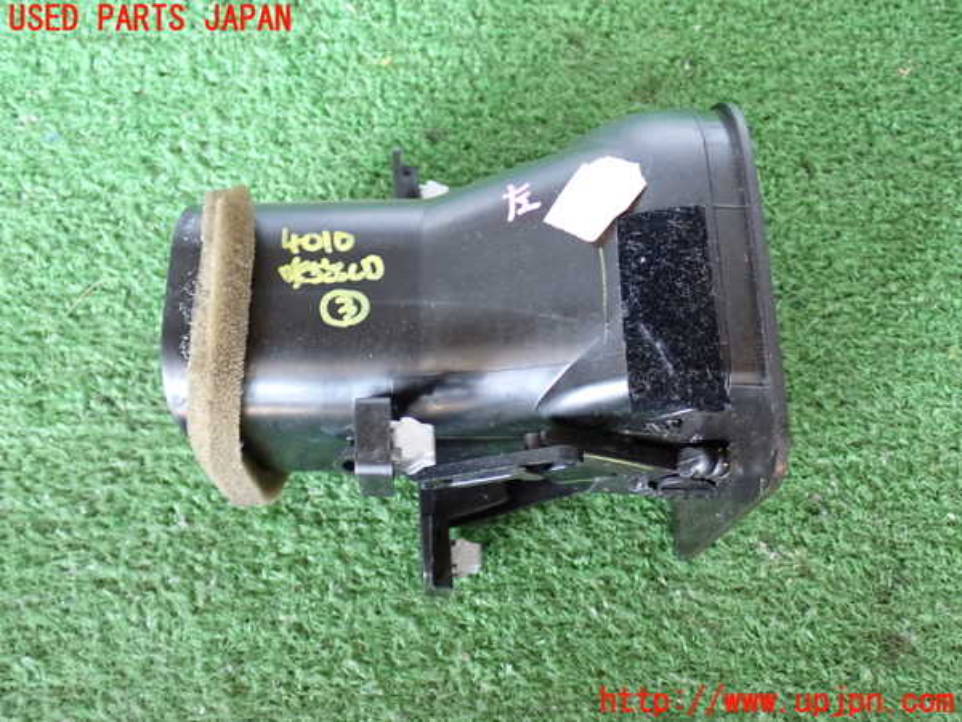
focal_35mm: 41
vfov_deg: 35.1
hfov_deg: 45.8
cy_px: 361
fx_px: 1139
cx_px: 481
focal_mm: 7.31
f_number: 2.8
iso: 400
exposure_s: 1/40
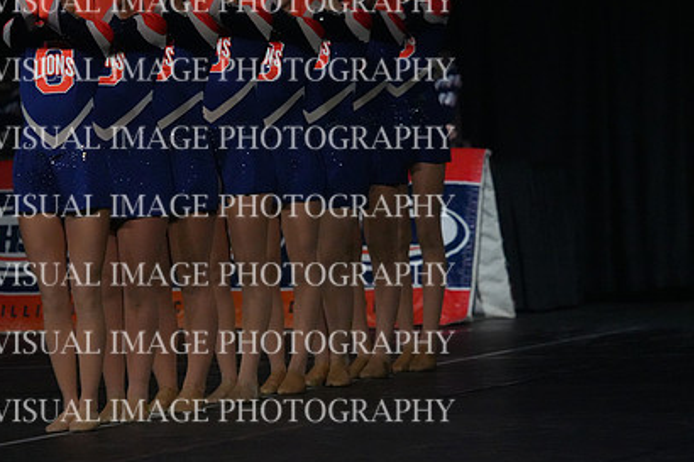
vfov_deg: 3.9
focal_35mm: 354
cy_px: 172
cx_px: 210
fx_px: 6821
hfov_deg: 5.8
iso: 12800
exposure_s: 1/1000
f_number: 5
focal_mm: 250
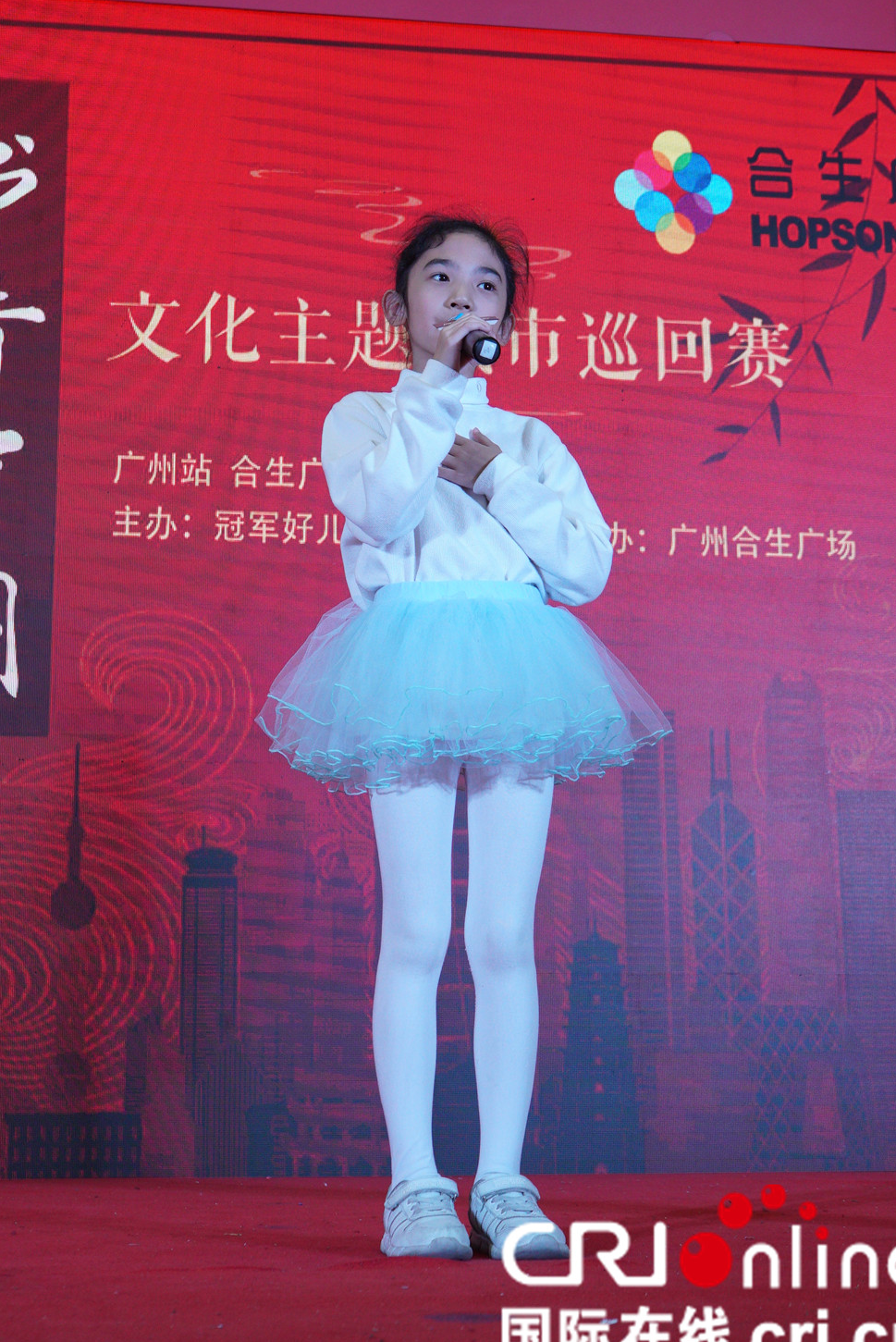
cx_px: 399
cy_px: 629
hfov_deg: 26.0
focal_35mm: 52
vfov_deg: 38.2
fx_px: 1939
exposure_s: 1/250
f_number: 6.3
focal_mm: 42
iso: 1600
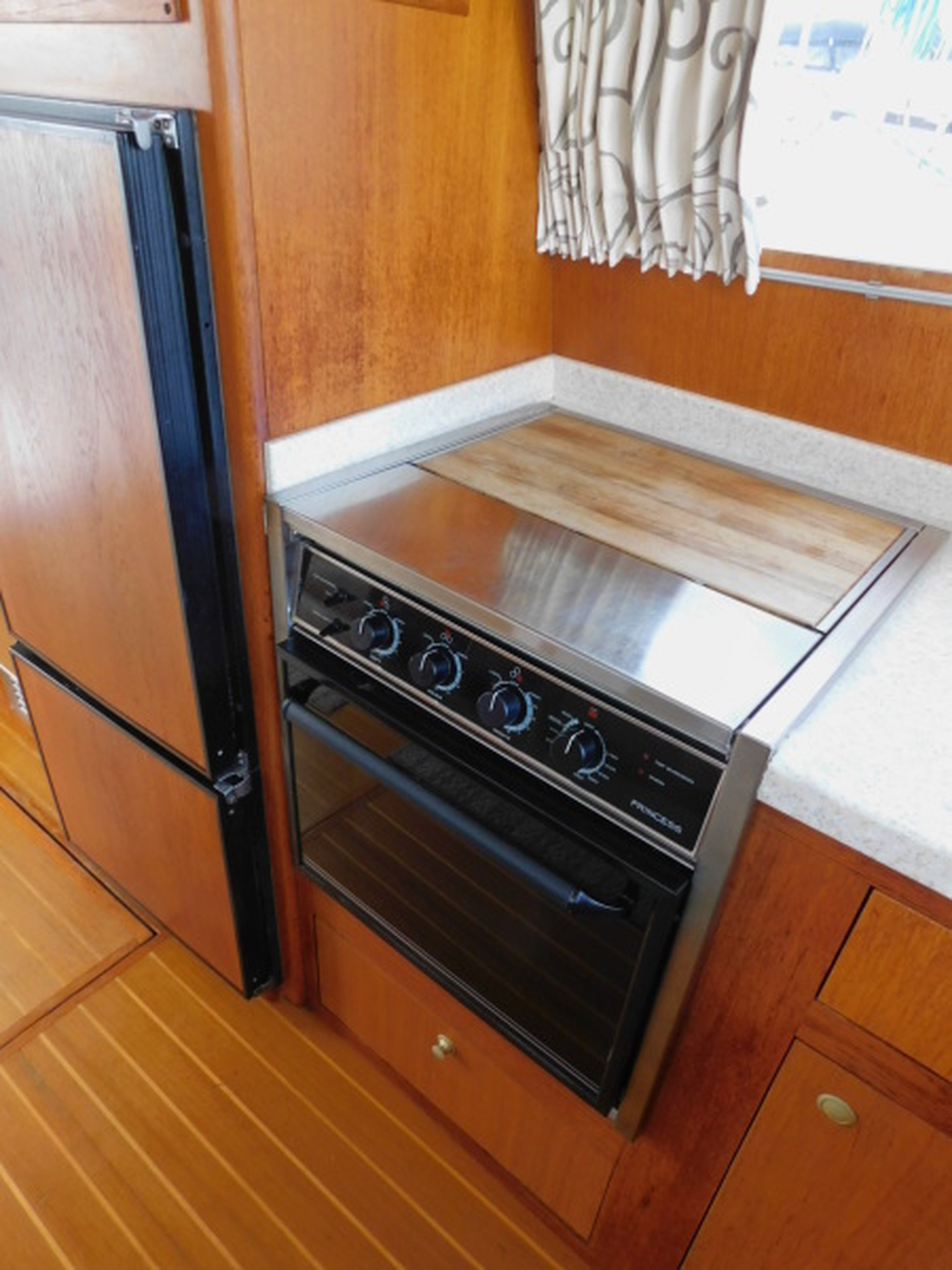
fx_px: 843
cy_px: 635
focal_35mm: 23
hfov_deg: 58.9
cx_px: 476
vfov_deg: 73.9
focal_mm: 4
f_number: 3
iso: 250
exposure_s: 1/30
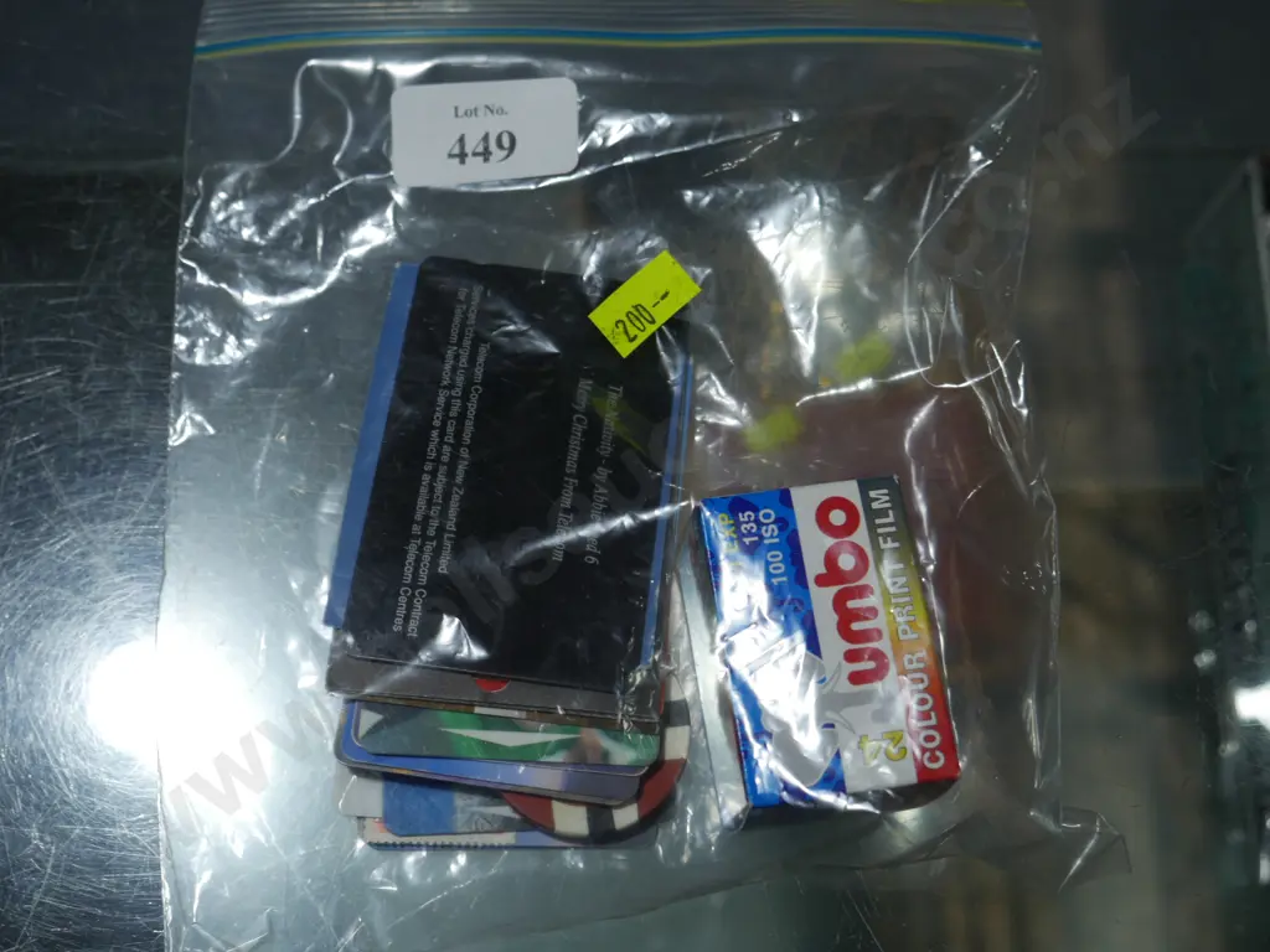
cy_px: 476
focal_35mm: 44
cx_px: 635
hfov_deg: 42.9
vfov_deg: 32.9
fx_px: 1614
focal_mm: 22
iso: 200
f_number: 5
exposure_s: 1/125
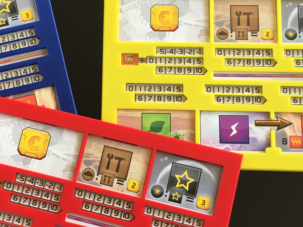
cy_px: 146
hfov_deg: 33.2
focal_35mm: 57
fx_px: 499
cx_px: 81
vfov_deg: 25.6
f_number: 2.2
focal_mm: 4.15
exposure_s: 1/33
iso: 25
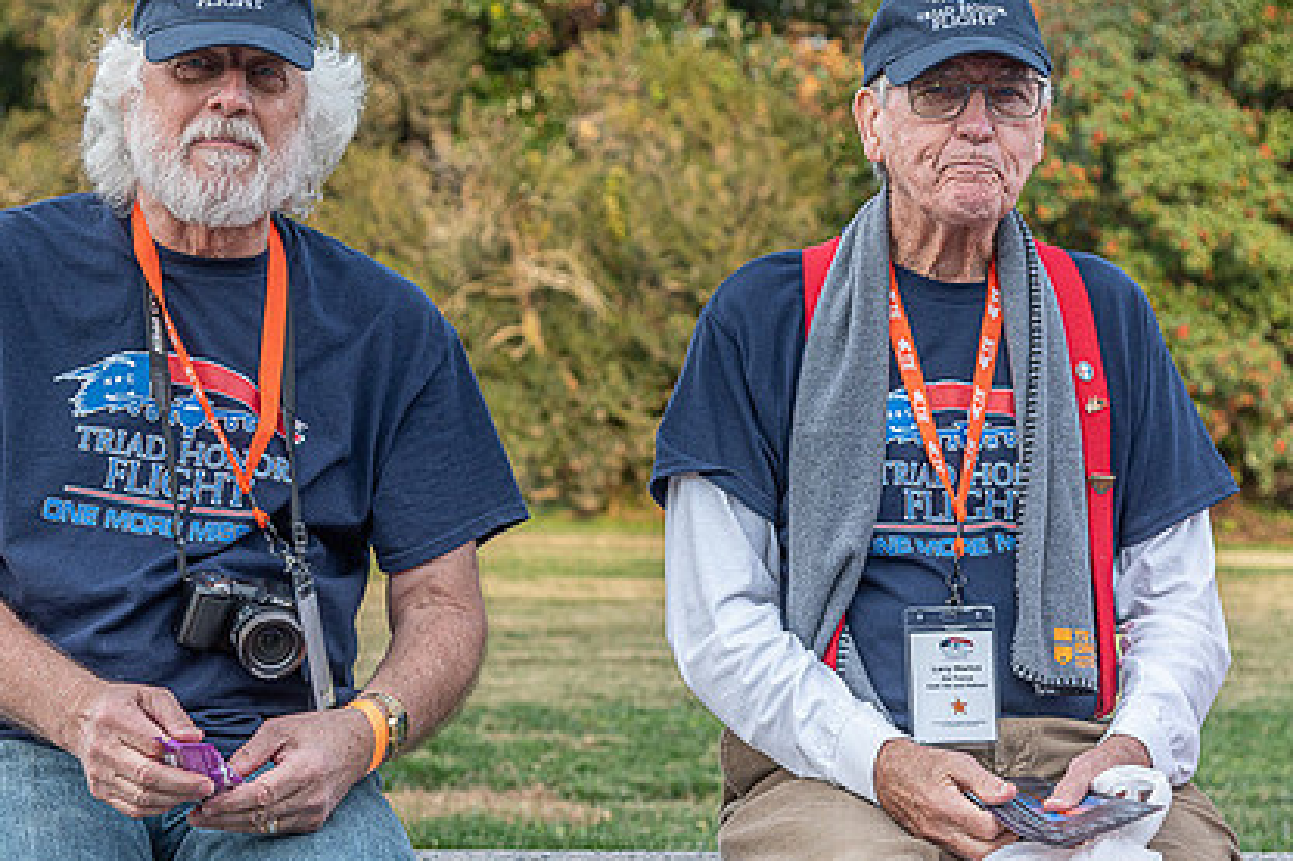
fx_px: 3303
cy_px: 365
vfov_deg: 14.8
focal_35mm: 92
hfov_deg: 22.1
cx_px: 578
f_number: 5
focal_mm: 66
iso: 500
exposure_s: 1/400
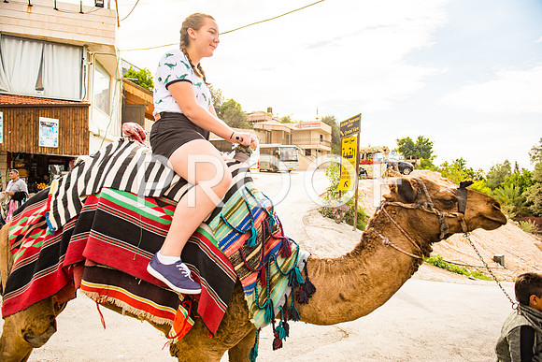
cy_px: 181
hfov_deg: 73.7
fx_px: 361
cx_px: 271
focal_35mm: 24
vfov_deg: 53.2
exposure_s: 1/2000
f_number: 2.8
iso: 200
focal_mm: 24
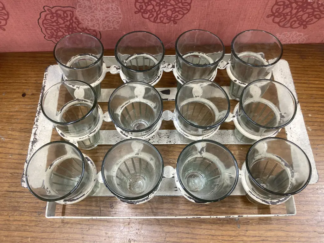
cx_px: 162
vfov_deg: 49.7
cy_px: 122
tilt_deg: -62.9
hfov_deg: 63.4
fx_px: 262
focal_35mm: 28
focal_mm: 3.99
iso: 125
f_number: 1.8
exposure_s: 1/50
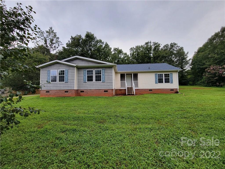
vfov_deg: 89.9
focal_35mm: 13
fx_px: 84
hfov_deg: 106.2
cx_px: 112
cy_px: 84
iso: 50
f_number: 2.2
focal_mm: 2.2
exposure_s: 1/149
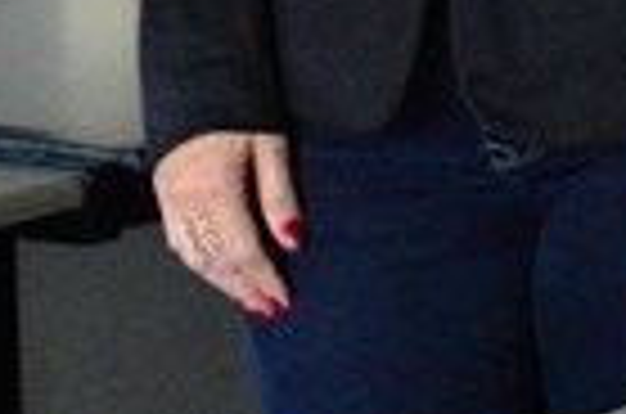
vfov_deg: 4.1
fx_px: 5760
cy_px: -362
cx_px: 766
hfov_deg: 6.2
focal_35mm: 332
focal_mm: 30
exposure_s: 1/125
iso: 3200
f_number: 4.5
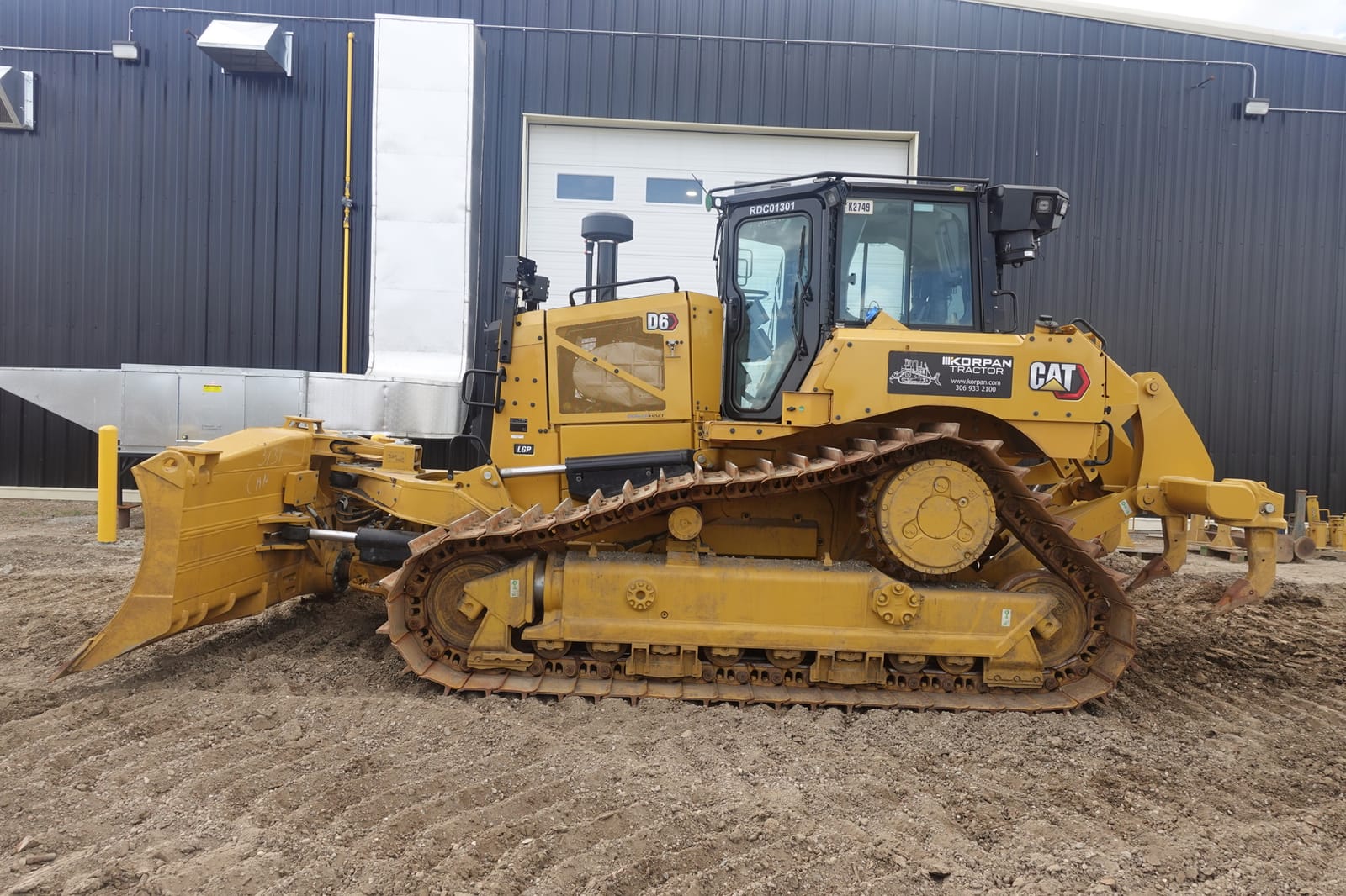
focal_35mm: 24
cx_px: 673
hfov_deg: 73.8
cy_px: 448
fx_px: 897
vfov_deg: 53.1
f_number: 5.6
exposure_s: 1/160
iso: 125
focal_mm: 9.4
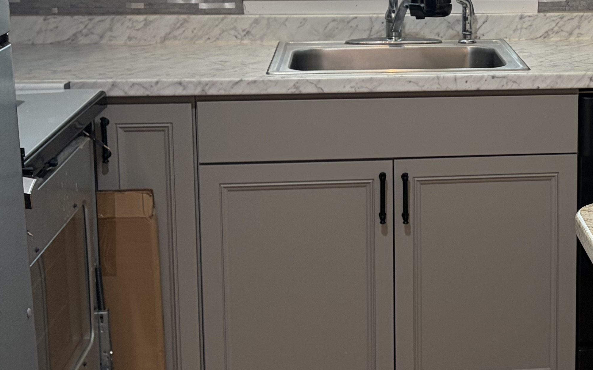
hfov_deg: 25.4
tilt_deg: -9.3
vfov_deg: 16.4
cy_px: 75
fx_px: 1277
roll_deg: -0.7
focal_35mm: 79
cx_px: 529
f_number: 1.6
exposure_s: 1/60
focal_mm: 5.96
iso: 125
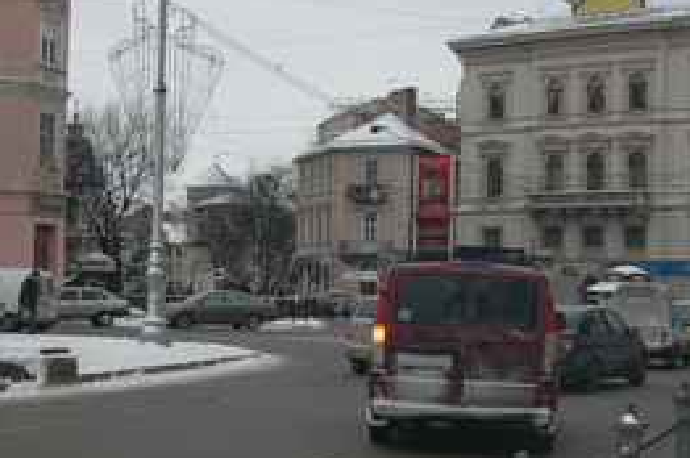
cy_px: 280
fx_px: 1474
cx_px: 377
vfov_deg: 17.7
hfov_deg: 26.3
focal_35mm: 77
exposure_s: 1/500
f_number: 4.5
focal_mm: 28
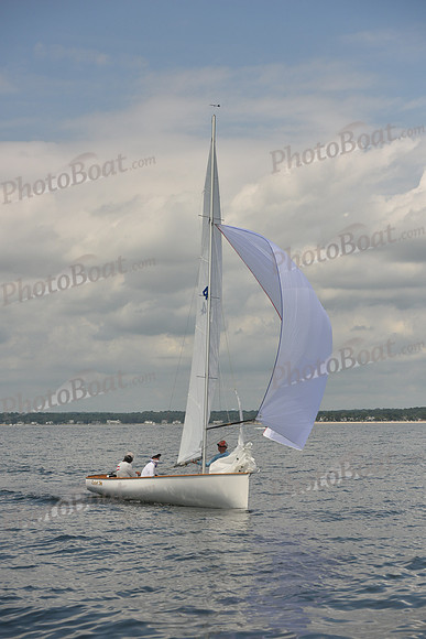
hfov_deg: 19.5
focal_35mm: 70
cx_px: 213
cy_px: 320
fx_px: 1242
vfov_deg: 28.8
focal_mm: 70
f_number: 5.6
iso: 250
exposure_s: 1/1250
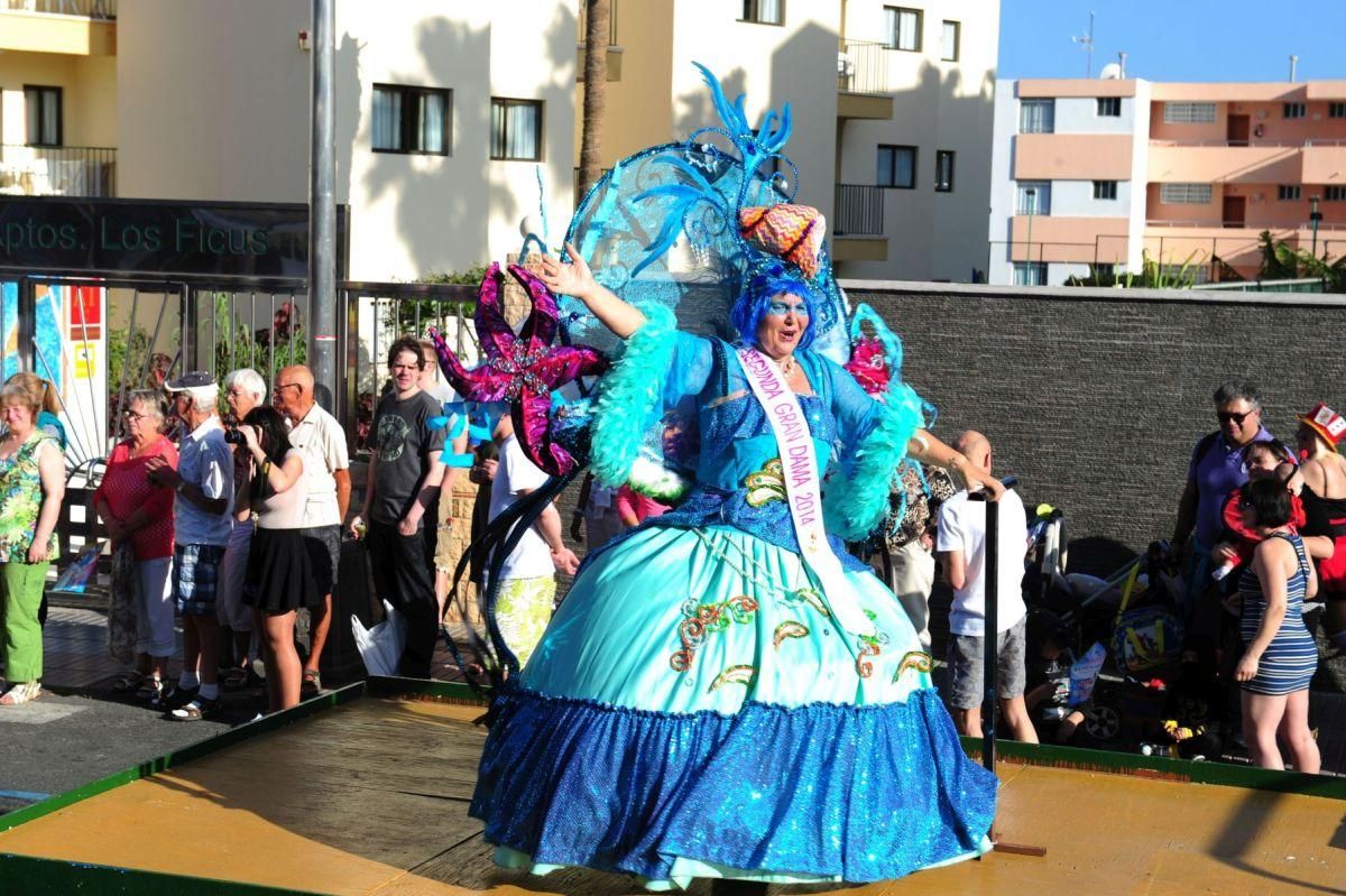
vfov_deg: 21.9
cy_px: 448
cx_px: 673
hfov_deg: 32.4
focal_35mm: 62
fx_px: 2317
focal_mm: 62
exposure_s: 1/180
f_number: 8
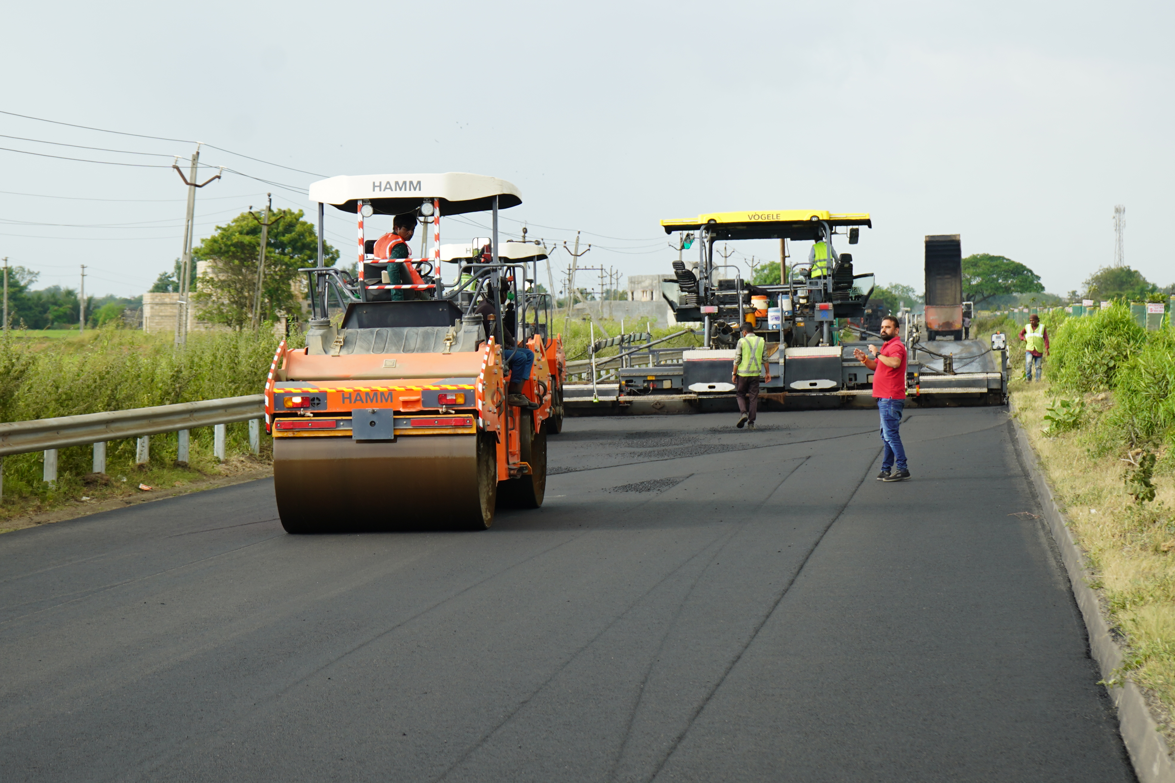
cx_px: 588
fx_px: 3427
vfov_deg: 13.0
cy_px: 392
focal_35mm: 105
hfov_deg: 19.5
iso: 100
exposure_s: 1/160
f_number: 5.6
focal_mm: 70
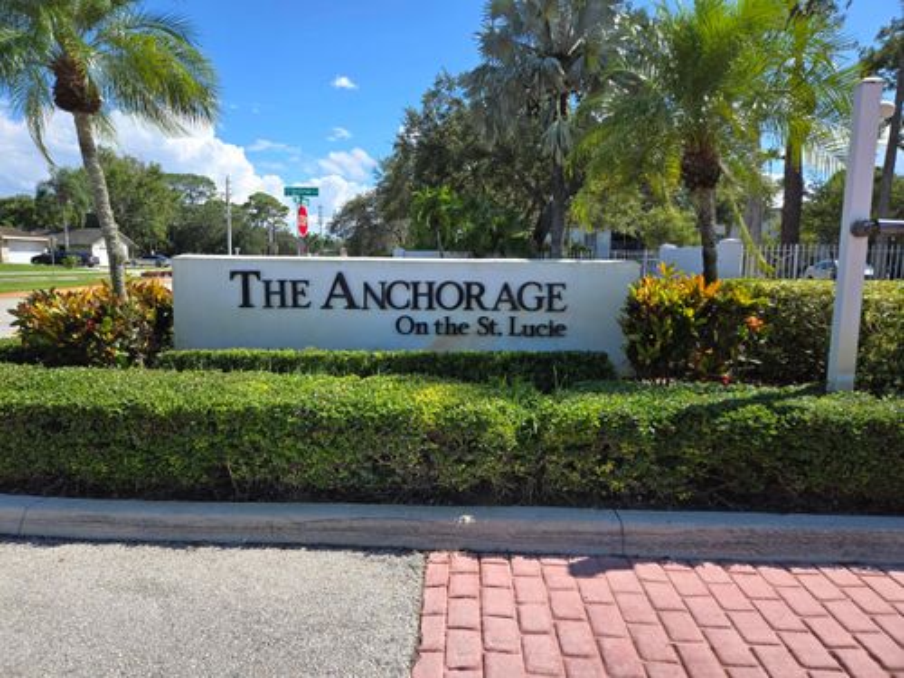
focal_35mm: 23
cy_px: 339
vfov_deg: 58.9
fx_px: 601
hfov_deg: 73.9
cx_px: 452
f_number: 1.8
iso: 25
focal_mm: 5.4
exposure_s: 1/1476
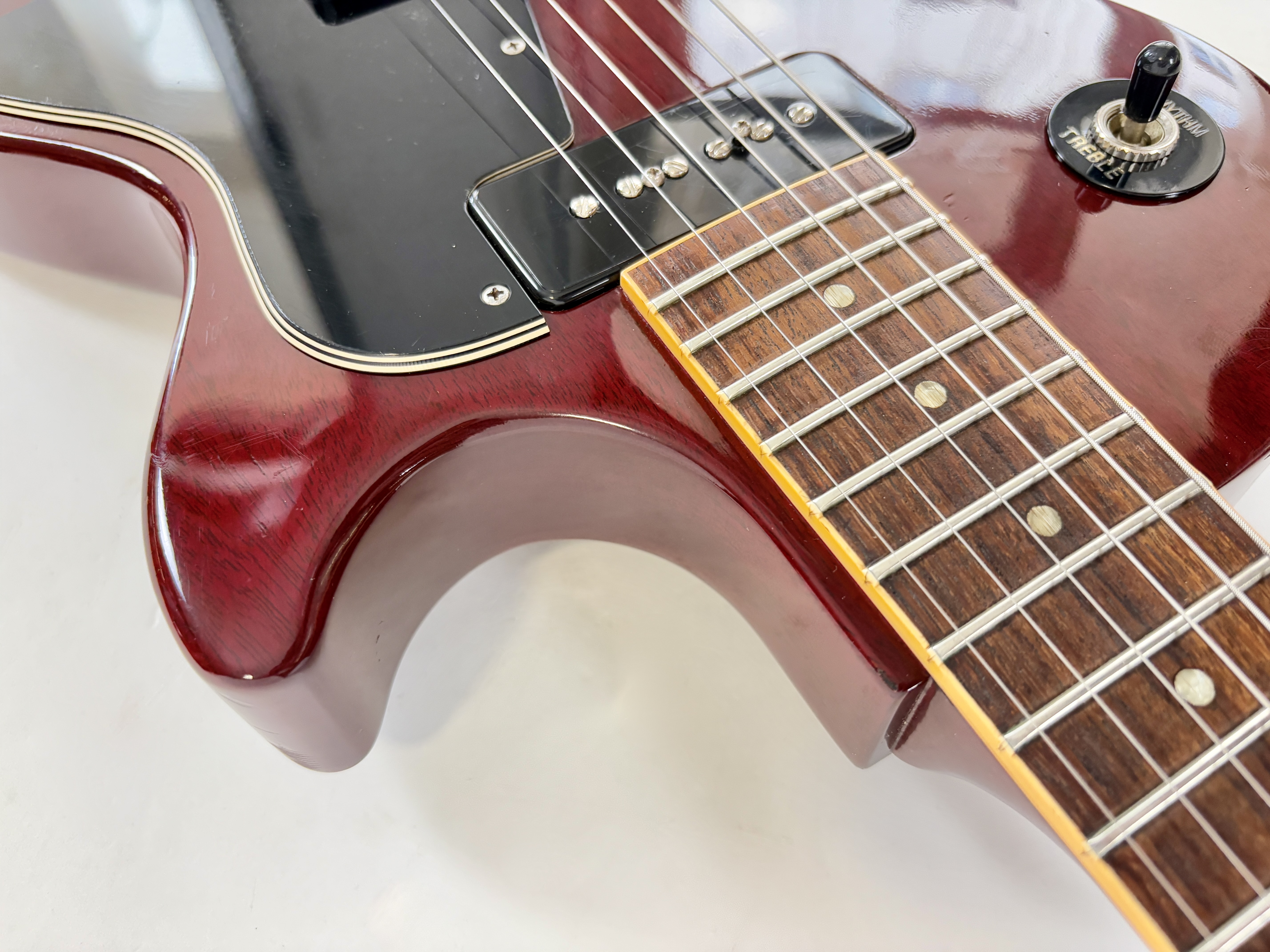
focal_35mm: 26
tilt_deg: -60.1
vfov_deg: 53.1
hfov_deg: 67.3
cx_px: 635
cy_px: 476
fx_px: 954
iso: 320
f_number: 1.6
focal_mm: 5.96
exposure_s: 1/50
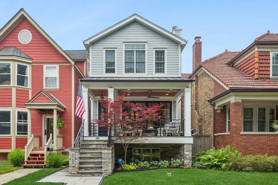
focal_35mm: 24
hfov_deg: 73.7
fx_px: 185
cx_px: 139
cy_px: 92
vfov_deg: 53.1
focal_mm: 24
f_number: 11
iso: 800
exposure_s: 1/400
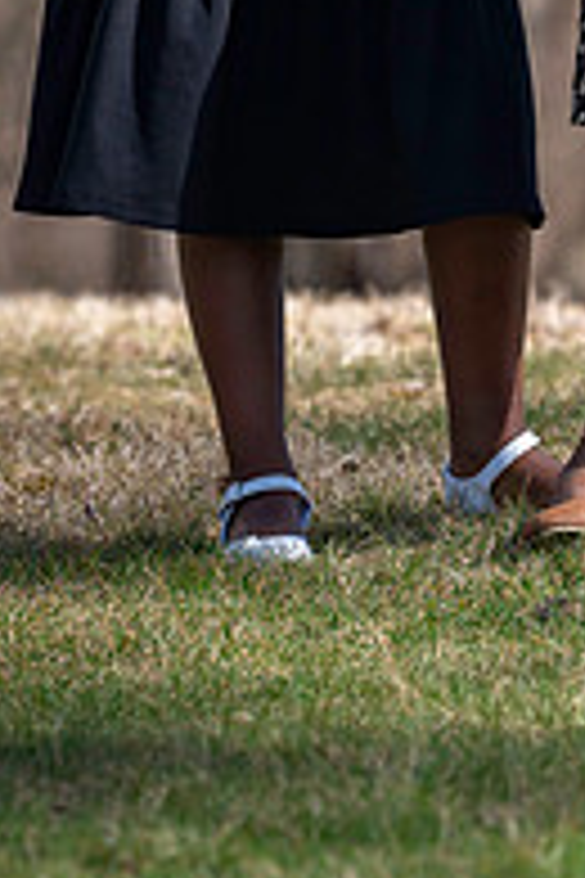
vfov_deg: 3.0
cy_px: -95
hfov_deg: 2.0
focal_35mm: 692
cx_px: 573
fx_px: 16866
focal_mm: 200
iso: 250
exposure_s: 1/1600
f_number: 4
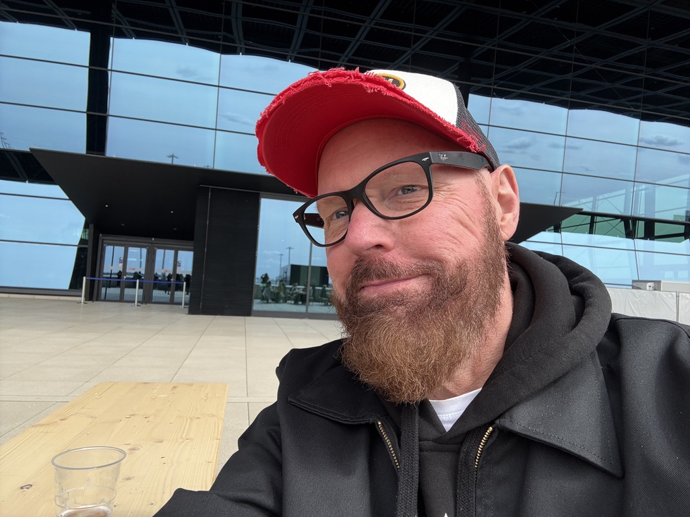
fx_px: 458
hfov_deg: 73.9
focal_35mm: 23
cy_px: 258
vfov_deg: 58.9
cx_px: 345
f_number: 1.9
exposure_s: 1/515
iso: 25
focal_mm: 2.69
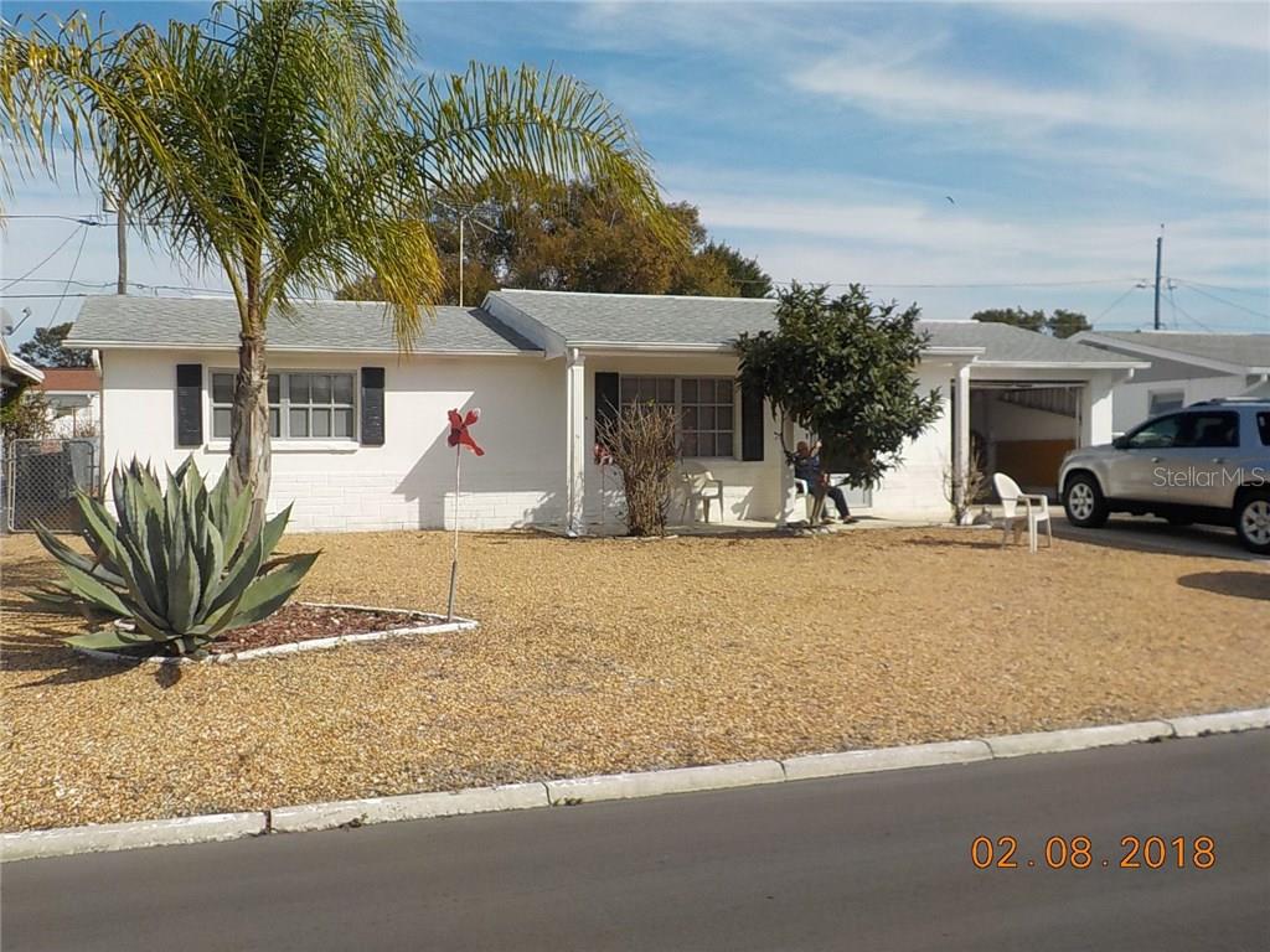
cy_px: 476
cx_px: 635
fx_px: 1101
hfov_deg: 60.0
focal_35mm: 30
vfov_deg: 46.8
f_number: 6.6
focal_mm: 4.1
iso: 125
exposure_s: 1/500
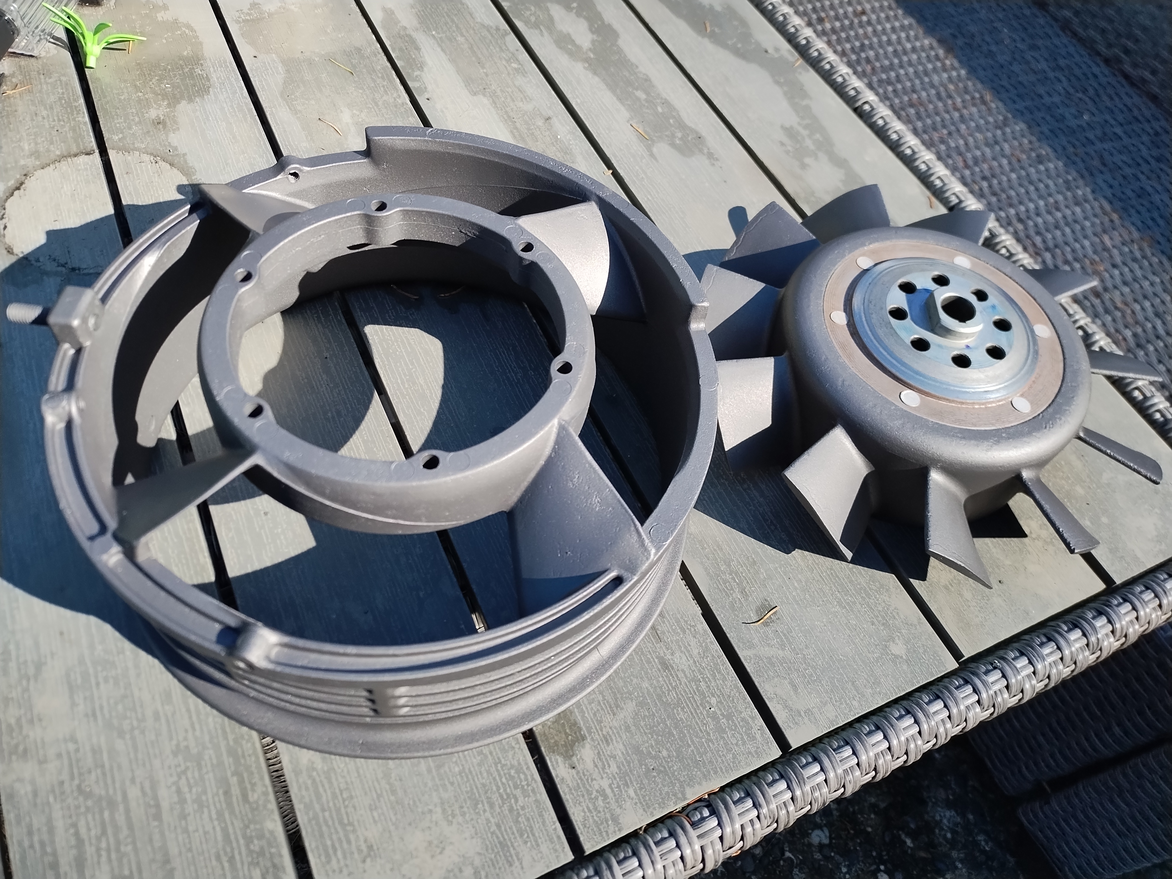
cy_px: 440
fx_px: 846
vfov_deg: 54.9
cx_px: 586
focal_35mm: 25
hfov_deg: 69.4
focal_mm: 4.71
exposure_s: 1/1600
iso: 101
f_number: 1.7
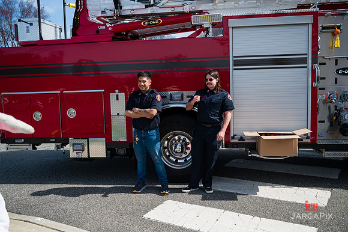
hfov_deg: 58.7
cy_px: 116
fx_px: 309
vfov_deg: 41.1
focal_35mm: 32
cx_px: 174
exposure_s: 1/3200
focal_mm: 32
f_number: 4
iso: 200
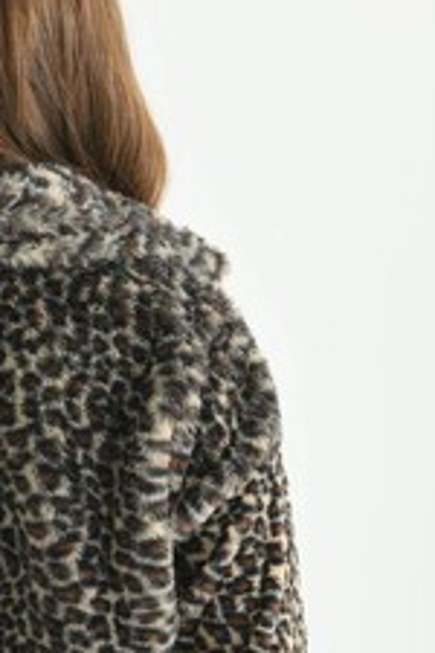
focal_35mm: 163
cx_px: -26
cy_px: 525
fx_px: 2954
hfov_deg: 8.4
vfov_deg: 12.5
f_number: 5.6
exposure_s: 1/125
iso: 160
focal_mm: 68
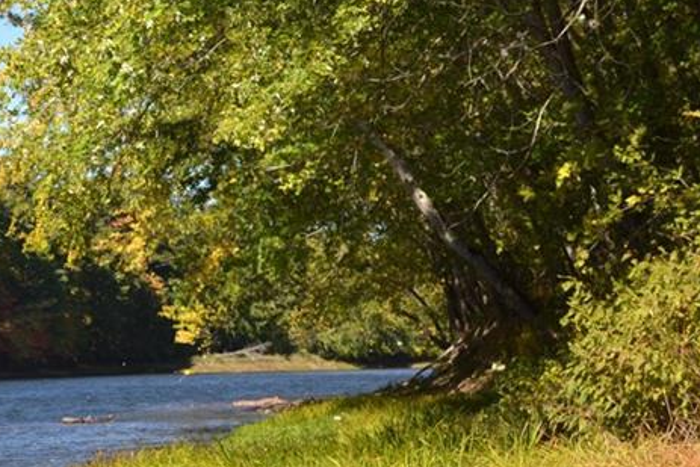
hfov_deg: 20.3
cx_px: -48
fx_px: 1869
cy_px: 264
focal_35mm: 96
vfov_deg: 14.2
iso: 100
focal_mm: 29
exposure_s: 1/200
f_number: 6.3
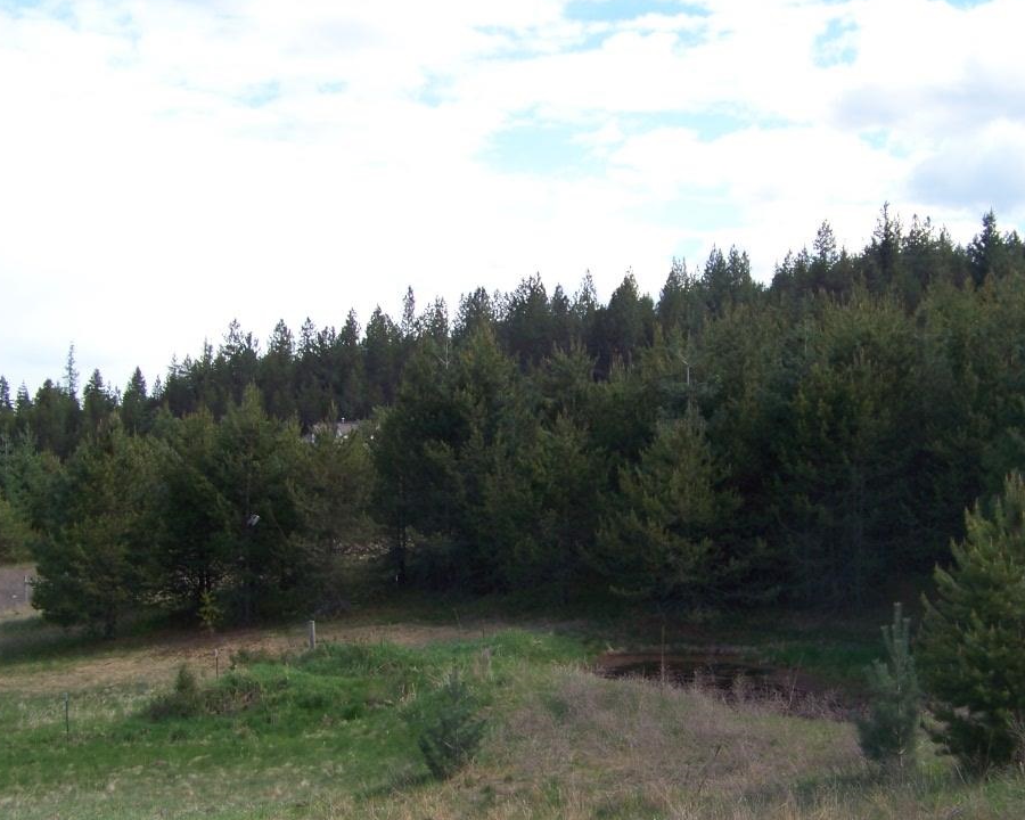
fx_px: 1517
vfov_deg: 30.2
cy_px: 492
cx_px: 588
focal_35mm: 50
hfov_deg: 37.3
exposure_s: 1/400
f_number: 2.8
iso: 64
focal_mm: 5.85
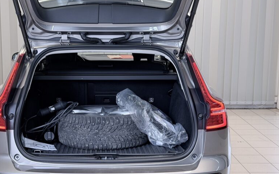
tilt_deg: -10.2
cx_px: 107
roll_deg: +0.2
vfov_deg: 19.1
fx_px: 517
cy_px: 106
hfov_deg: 30.1
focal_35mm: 68
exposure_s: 1/50
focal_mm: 6.76
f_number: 1.78
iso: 64
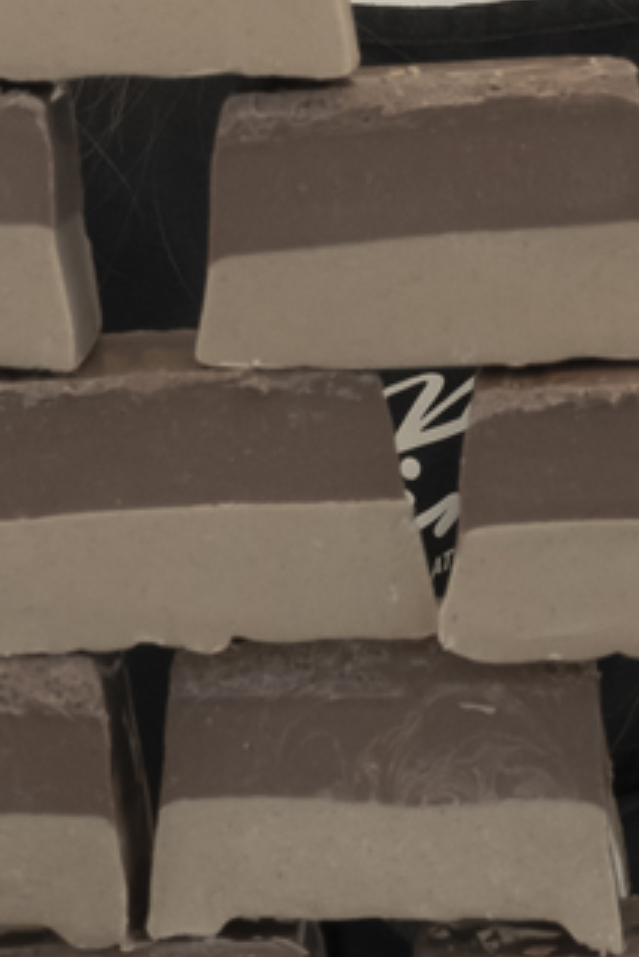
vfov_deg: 9.9
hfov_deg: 6.6
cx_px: 171
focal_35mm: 207
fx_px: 5505
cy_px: 129
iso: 800
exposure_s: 1/125
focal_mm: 29.2
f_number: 11
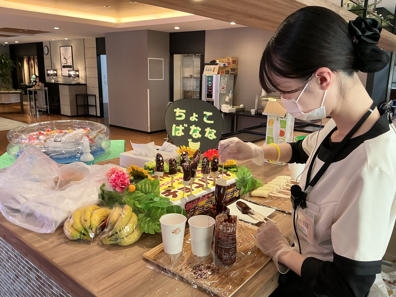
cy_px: 148
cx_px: 198
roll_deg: -0.9
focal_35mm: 29
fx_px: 332
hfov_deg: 61.7
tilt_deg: -13.4
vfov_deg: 48.2
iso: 80
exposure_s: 1/50
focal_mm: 3
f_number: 1.8
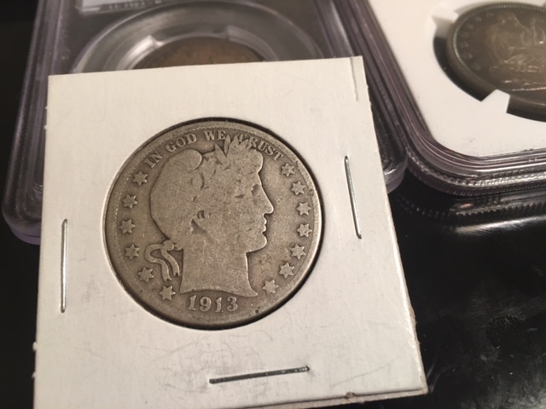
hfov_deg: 61.7
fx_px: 457
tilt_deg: -53.9
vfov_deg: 48.2
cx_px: 273
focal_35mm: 29
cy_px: 204
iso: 32
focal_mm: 4.15
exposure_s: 1/15
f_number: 2.2
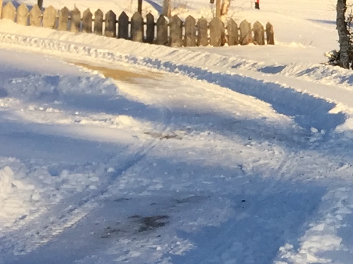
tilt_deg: +4.4
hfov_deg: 10.8
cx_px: 868
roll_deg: -1.7
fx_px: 1560
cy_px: -30
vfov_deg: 9.6
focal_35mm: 153
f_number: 2.2
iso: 32
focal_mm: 4.15
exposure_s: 1/1163
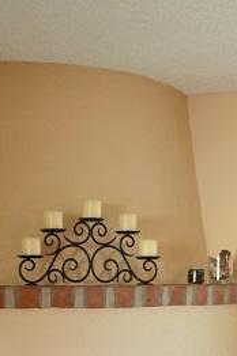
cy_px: 355
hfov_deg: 19.6
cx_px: 76
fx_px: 683
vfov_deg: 27.6
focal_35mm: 69
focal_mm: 20
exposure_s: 1/15
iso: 1000
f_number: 3.8
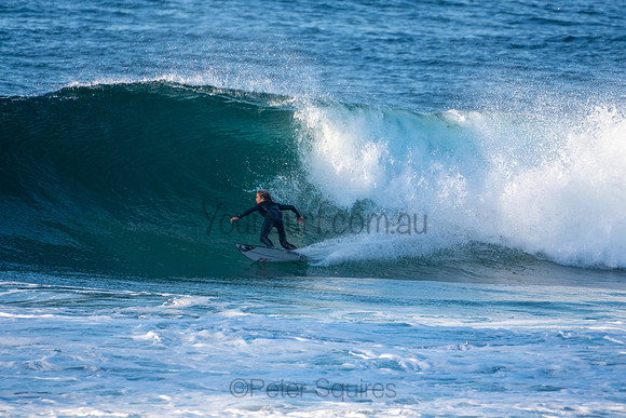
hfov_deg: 2.7
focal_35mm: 750
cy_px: 209
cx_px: 313
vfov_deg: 1.8
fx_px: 13044
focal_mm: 500
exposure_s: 1/1250
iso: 400
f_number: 5.6
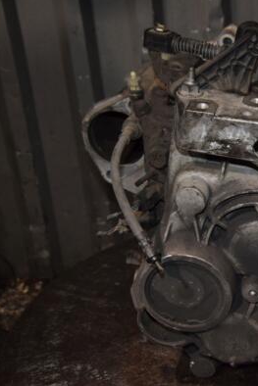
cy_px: 192
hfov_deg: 20.4
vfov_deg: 31.4
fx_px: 687
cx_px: 276
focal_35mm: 64
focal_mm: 28
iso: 800
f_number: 5
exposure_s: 1/60
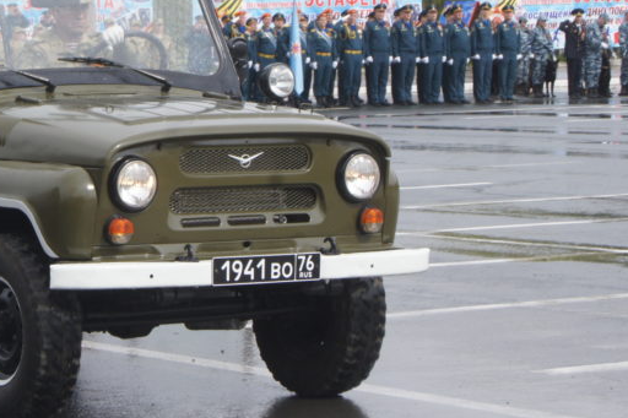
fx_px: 2877
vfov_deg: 8.3
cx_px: 61
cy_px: 72
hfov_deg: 12.4
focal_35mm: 165
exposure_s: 1/200
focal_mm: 55
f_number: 13
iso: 200
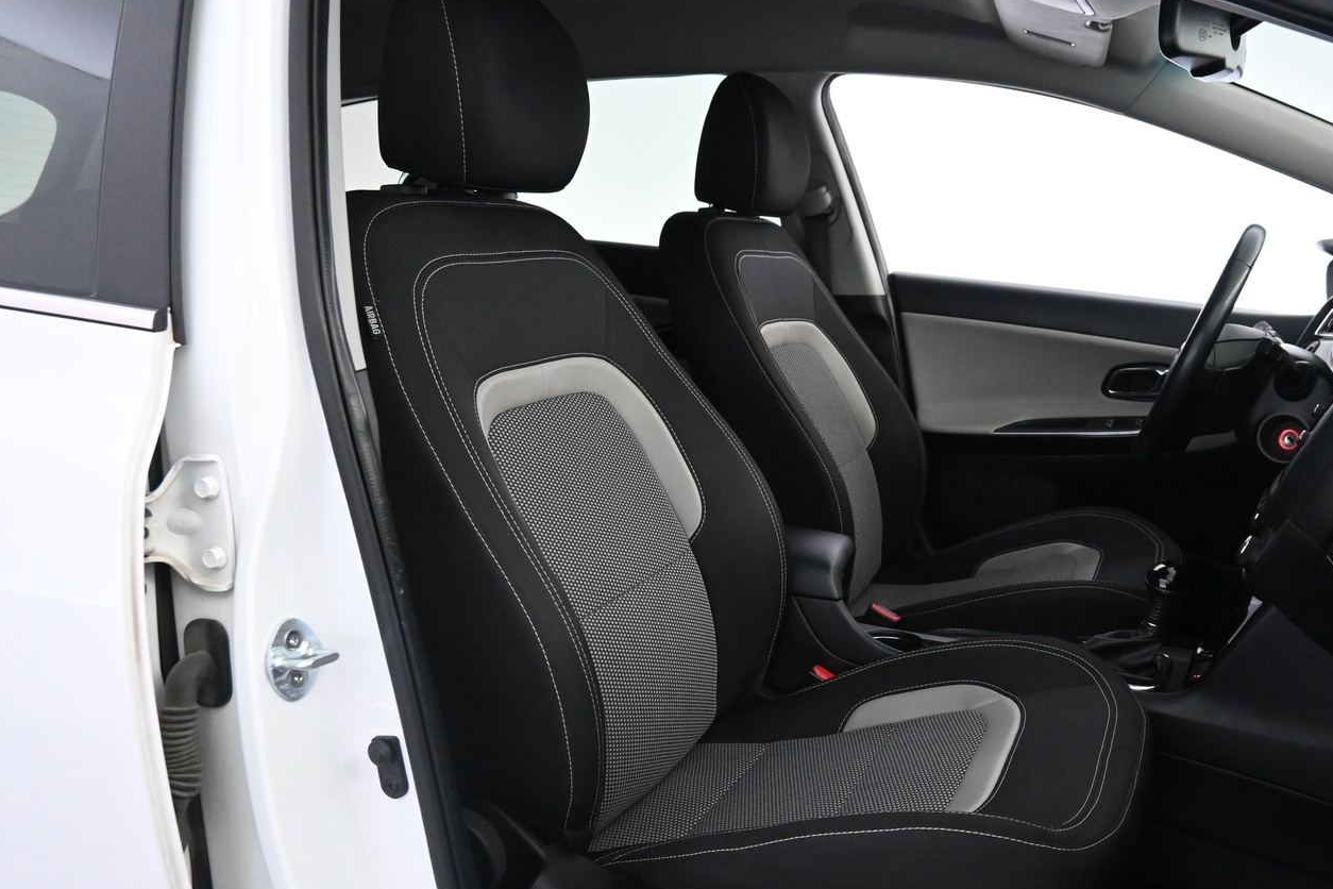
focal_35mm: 31
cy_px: 518
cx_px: 841
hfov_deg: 59.4
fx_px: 1148
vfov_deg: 42.2
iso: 4000
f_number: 4.5
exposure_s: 1/80
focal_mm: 16
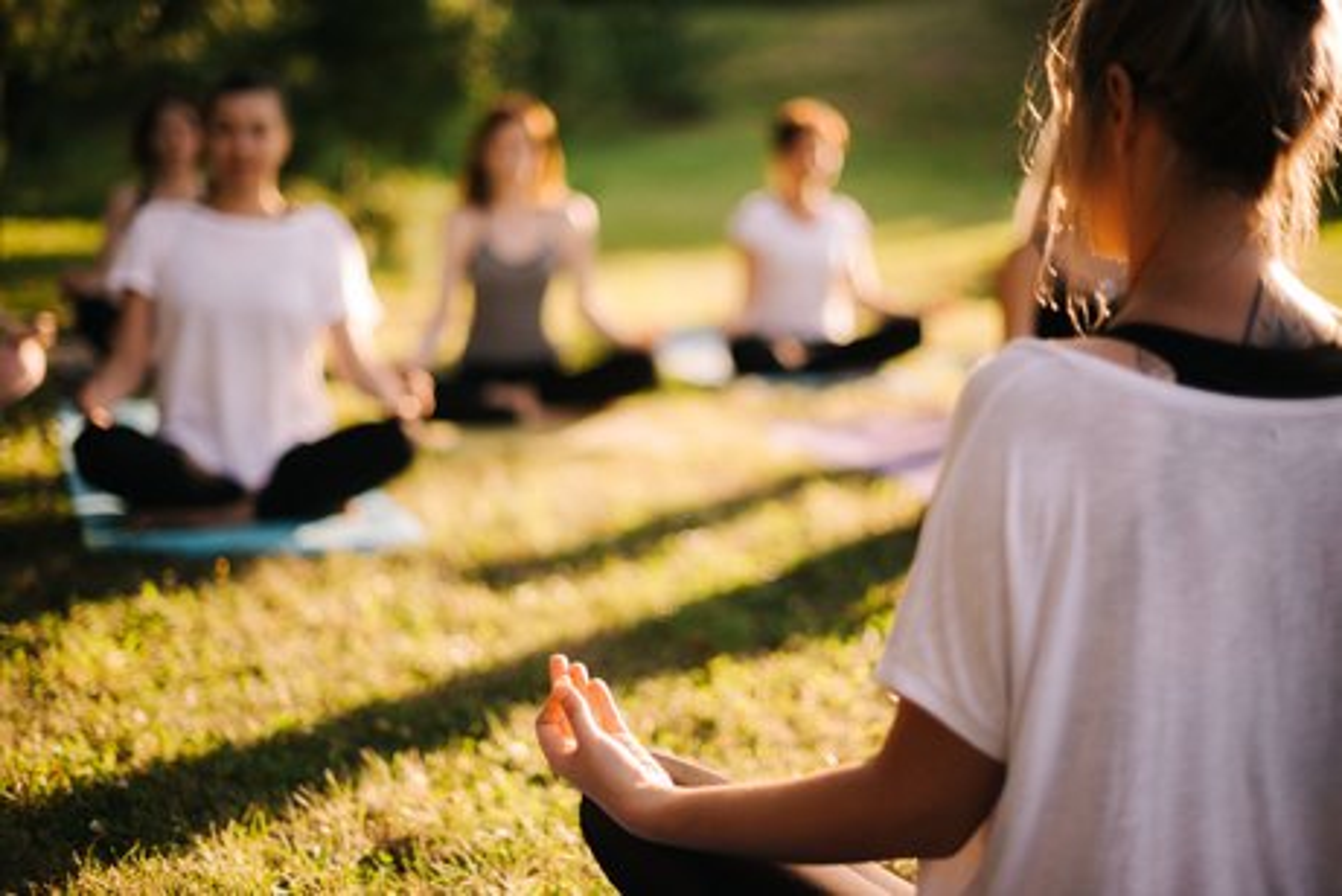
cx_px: 671
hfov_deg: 39.6
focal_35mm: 50
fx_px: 1865
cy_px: 448
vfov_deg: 27.0
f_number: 1.6
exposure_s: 1/2500
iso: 200
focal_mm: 50
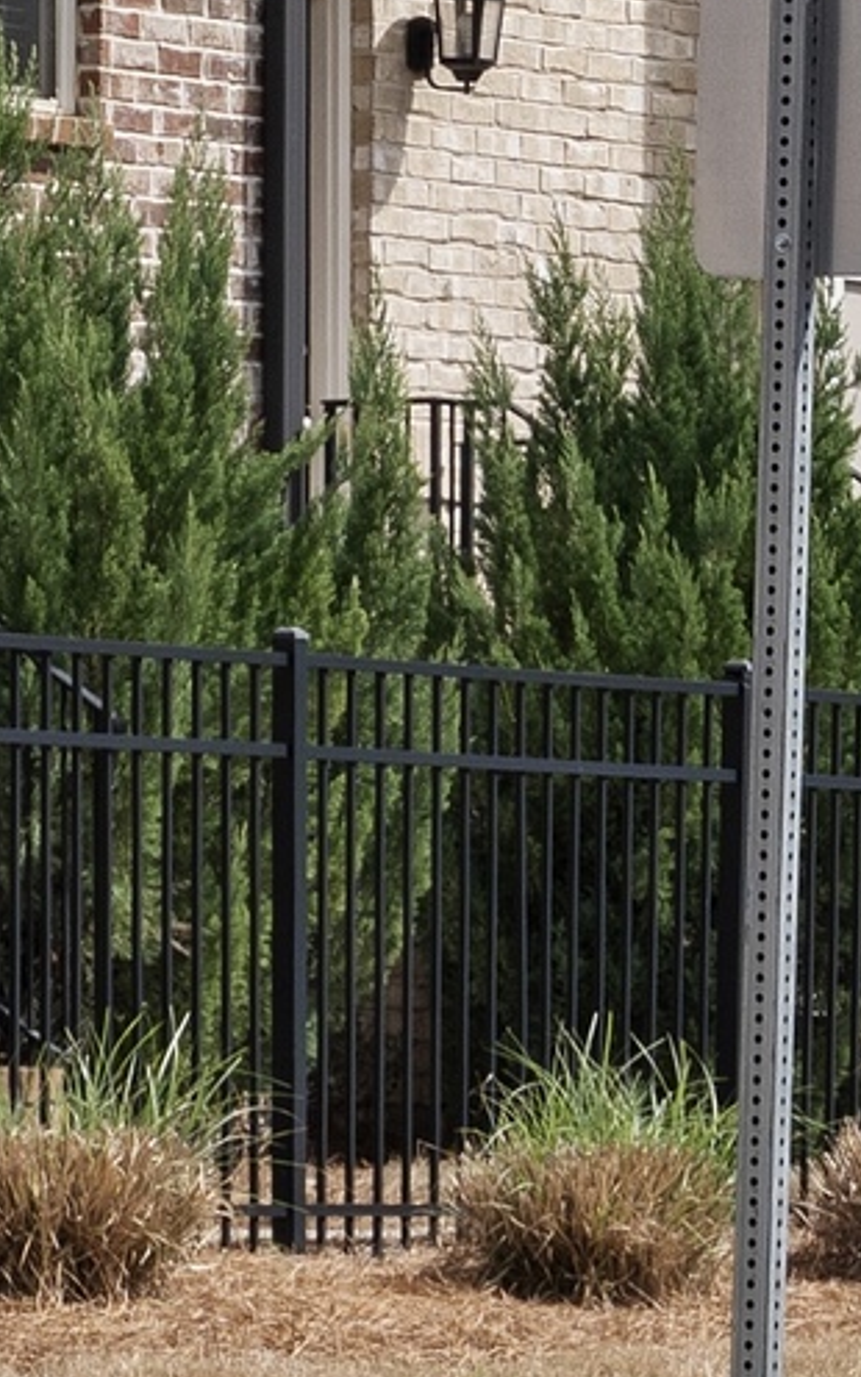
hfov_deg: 5.0
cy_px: -175
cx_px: 164
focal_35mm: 260
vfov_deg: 8.0
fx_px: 9771
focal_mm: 41.2
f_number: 8
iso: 200
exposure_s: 1/250
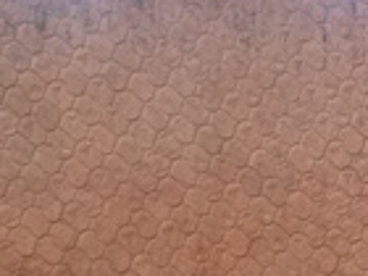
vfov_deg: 8.3
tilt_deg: -8.7
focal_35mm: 166
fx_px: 1765
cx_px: 683
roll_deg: -3.6
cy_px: 641
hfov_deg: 11.0
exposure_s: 1/403
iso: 32
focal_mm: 4.15
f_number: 2.2
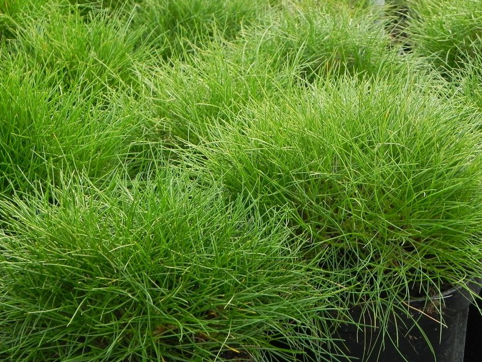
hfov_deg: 19.3
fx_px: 1420
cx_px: 225
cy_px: 212
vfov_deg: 14.5
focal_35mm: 102
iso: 160
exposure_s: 1/25
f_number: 5
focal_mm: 15.1
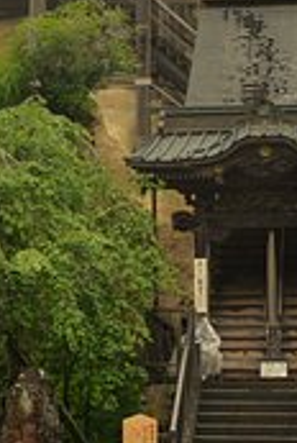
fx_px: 1750
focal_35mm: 142
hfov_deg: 9.7
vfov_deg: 14.2
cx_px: 46
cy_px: 3
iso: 200
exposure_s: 1/160
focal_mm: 32
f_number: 6.3
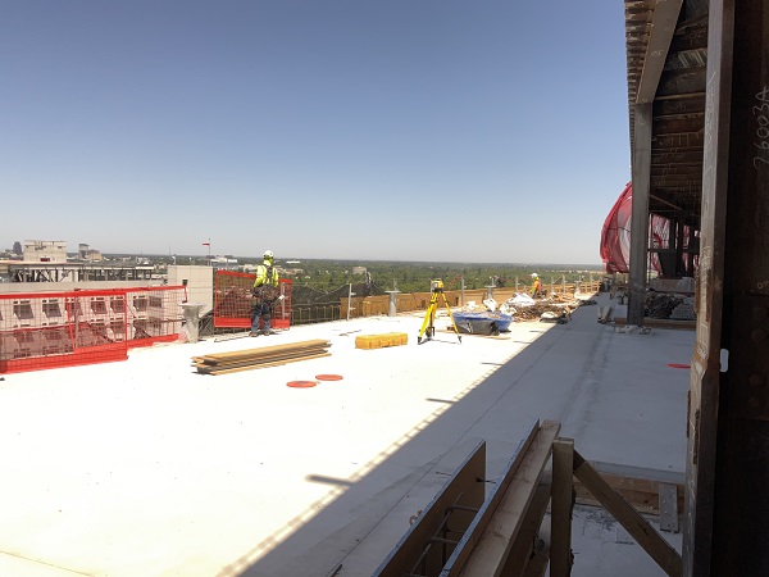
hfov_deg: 61.7
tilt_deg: -3.7
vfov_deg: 48.2
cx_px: 384
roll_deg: -1.6
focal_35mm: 29
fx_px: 644
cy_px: 288
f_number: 1.8
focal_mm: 3
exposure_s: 1/1848
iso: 20
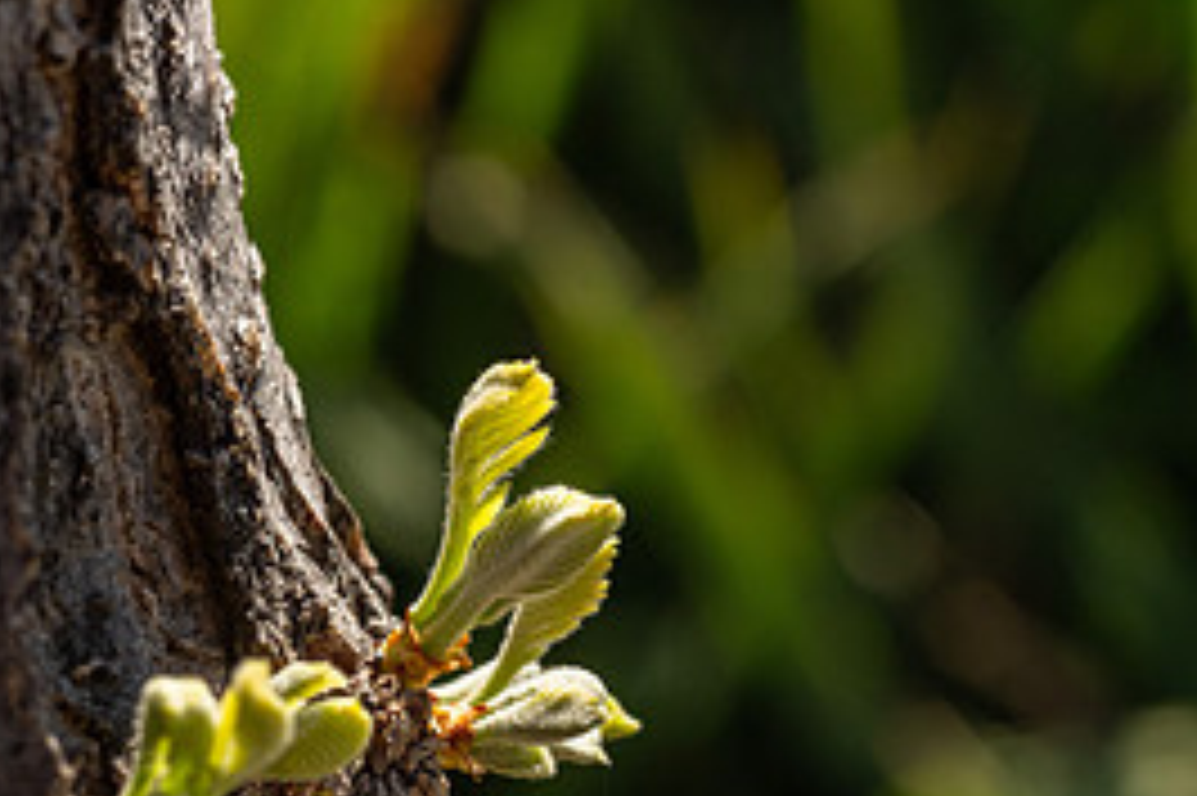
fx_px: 4353
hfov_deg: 15.6
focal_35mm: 131
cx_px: 846
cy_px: 708
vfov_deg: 10.4
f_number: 11
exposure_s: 1/320
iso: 320
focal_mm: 60
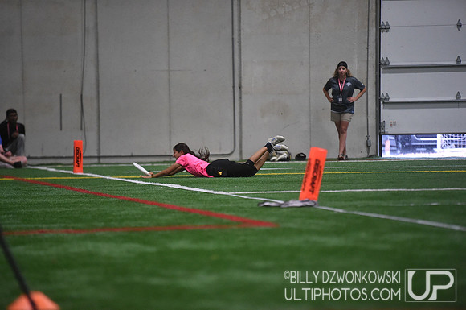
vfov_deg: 6.8
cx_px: 233
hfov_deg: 10.3
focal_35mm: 200
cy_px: 155
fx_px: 2585
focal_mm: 200
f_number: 2.8
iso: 10000
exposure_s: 1/500
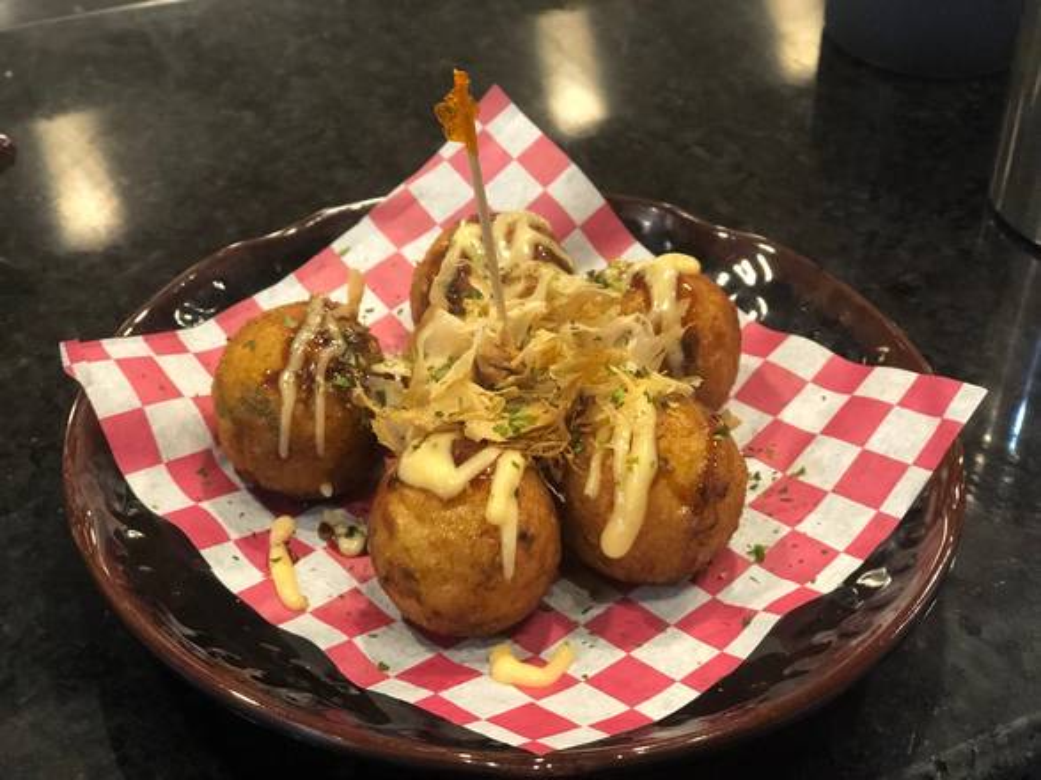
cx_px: 520
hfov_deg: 33.8
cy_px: 390
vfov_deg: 25.7
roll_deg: -1.6
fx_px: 1714
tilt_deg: -39.2
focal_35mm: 57
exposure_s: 1/30
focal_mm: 6.6
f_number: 2.8
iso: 400
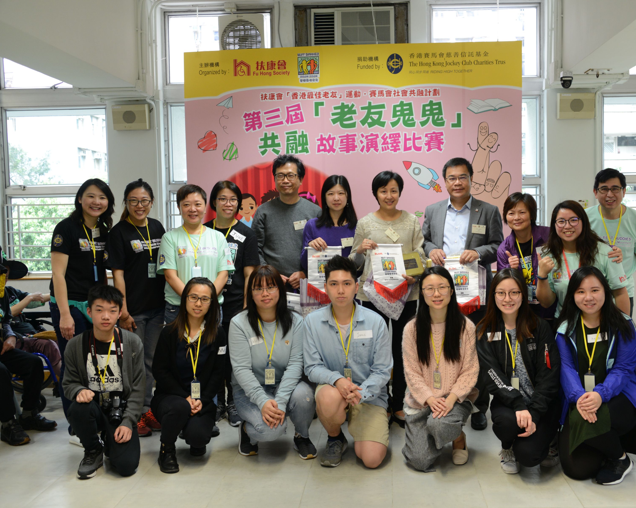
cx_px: 367
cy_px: 258
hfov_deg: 46.7
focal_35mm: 39
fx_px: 734
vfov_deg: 38.2
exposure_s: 1/50
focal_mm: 34
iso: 800
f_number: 3.8
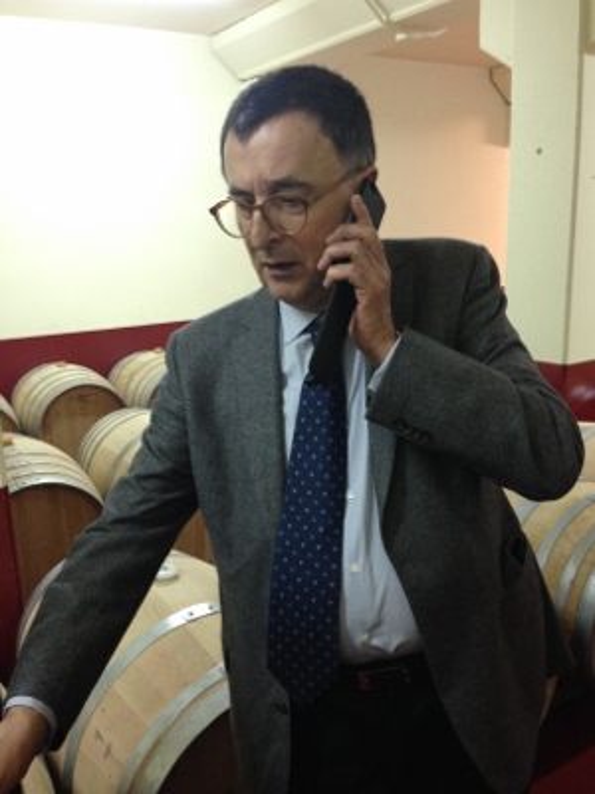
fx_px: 756
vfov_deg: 55.4
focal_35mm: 33
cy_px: 397
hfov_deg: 42.9
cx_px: 298
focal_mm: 4.12
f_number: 2.4
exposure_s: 1/20
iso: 250
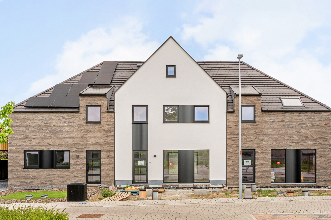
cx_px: 166
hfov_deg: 61.9
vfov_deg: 43.6
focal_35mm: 30
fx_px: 276
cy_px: 110
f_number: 11
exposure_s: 1/100
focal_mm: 30
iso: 250
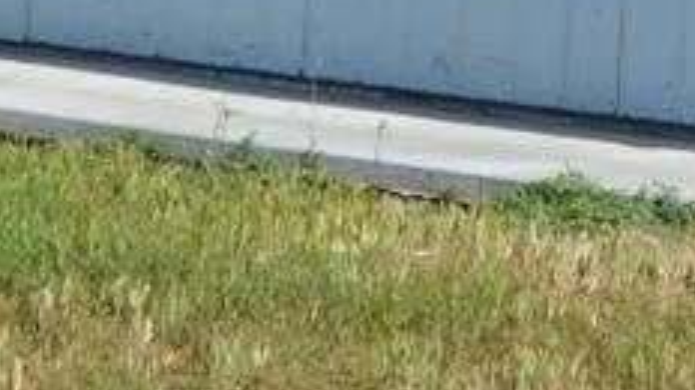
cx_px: 321
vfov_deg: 5.9
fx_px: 3738
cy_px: -320
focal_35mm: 203
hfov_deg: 10.6
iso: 100
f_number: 9
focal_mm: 20
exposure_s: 1/320
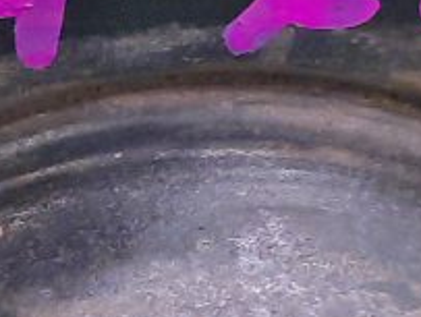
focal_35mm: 177
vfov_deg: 8.4
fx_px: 2156
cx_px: 50
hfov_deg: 11.1
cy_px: 207
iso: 596
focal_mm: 4.6
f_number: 2
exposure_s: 1/25
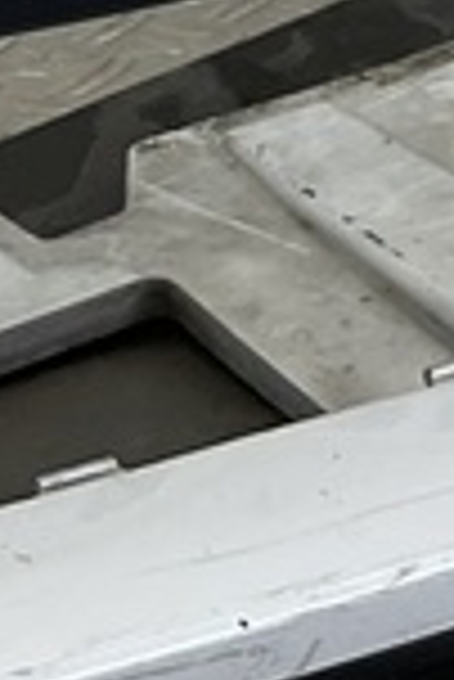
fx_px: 3793
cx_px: 859
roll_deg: +1.7
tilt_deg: -11.8
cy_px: -752
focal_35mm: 201
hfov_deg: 6.7
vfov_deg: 9.5
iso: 25
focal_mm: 3
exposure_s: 1/120
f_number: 1.8
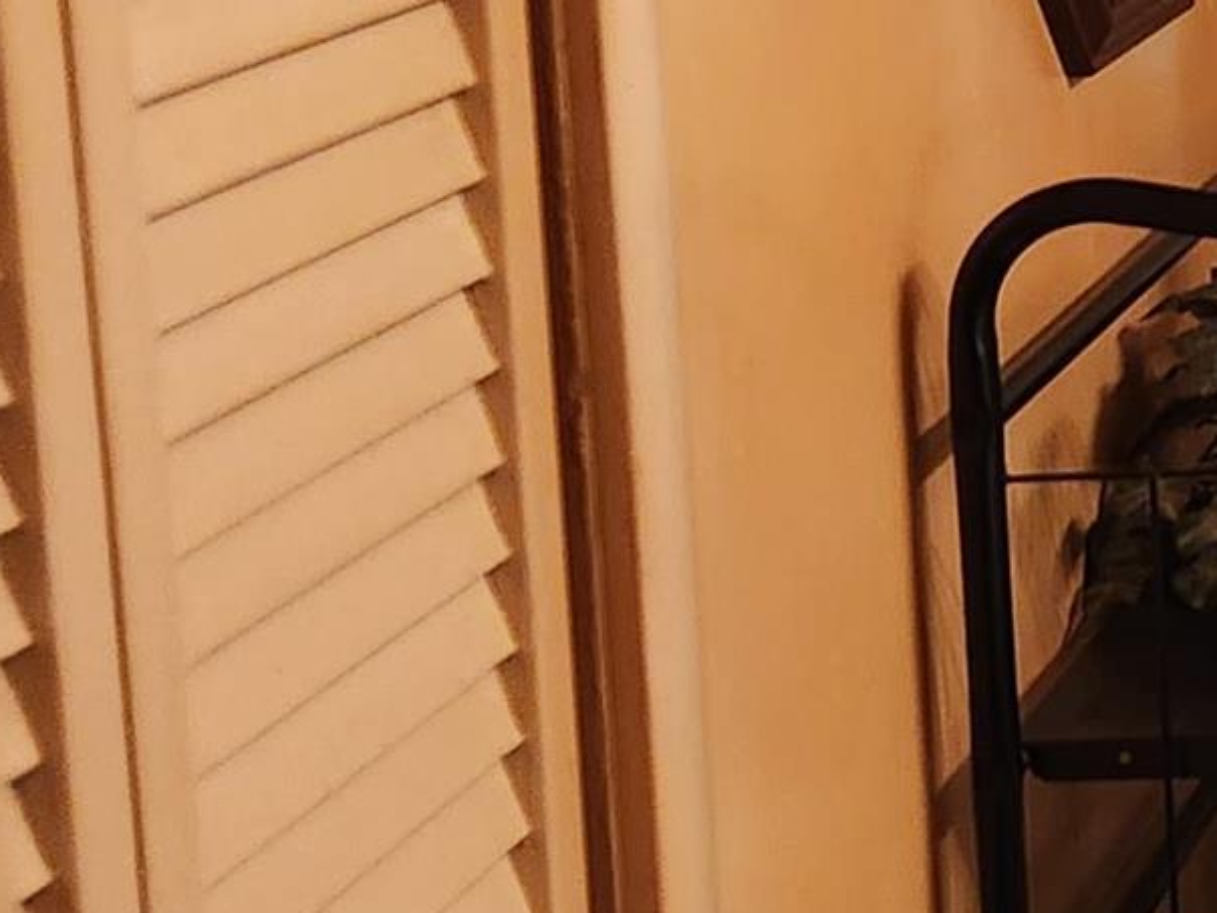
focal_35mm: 117
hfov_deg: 14.3
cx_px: 2378
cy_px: 64
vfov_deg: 12.6
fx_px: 4113
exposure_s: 1/120
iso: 400
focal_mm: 5.4
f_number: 1.8
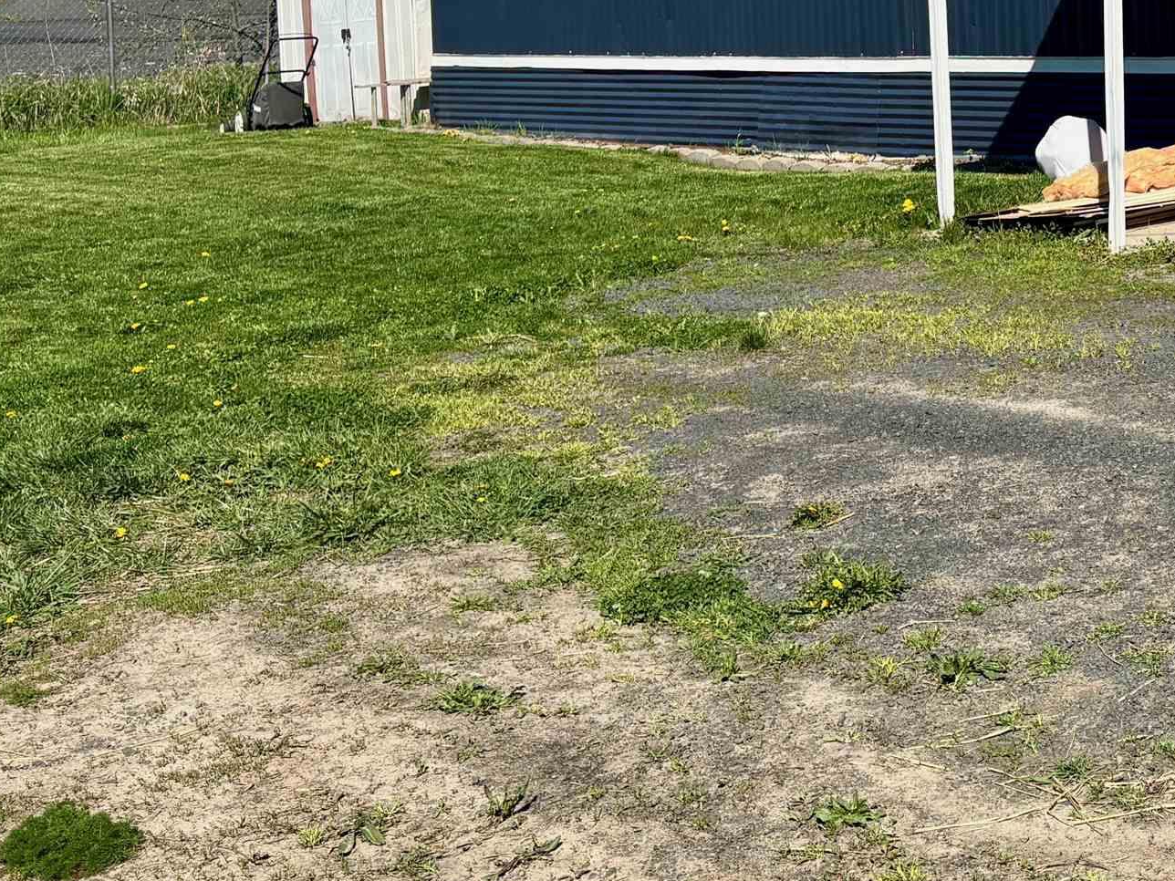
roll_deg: +1.9
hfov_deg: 28.5
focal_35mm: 62
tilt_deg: -1.2
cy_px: 13
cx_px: 1276
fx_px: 2105
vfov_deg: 22.8
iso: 50
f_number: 1.6
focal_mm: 5.96
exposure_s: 1/3413
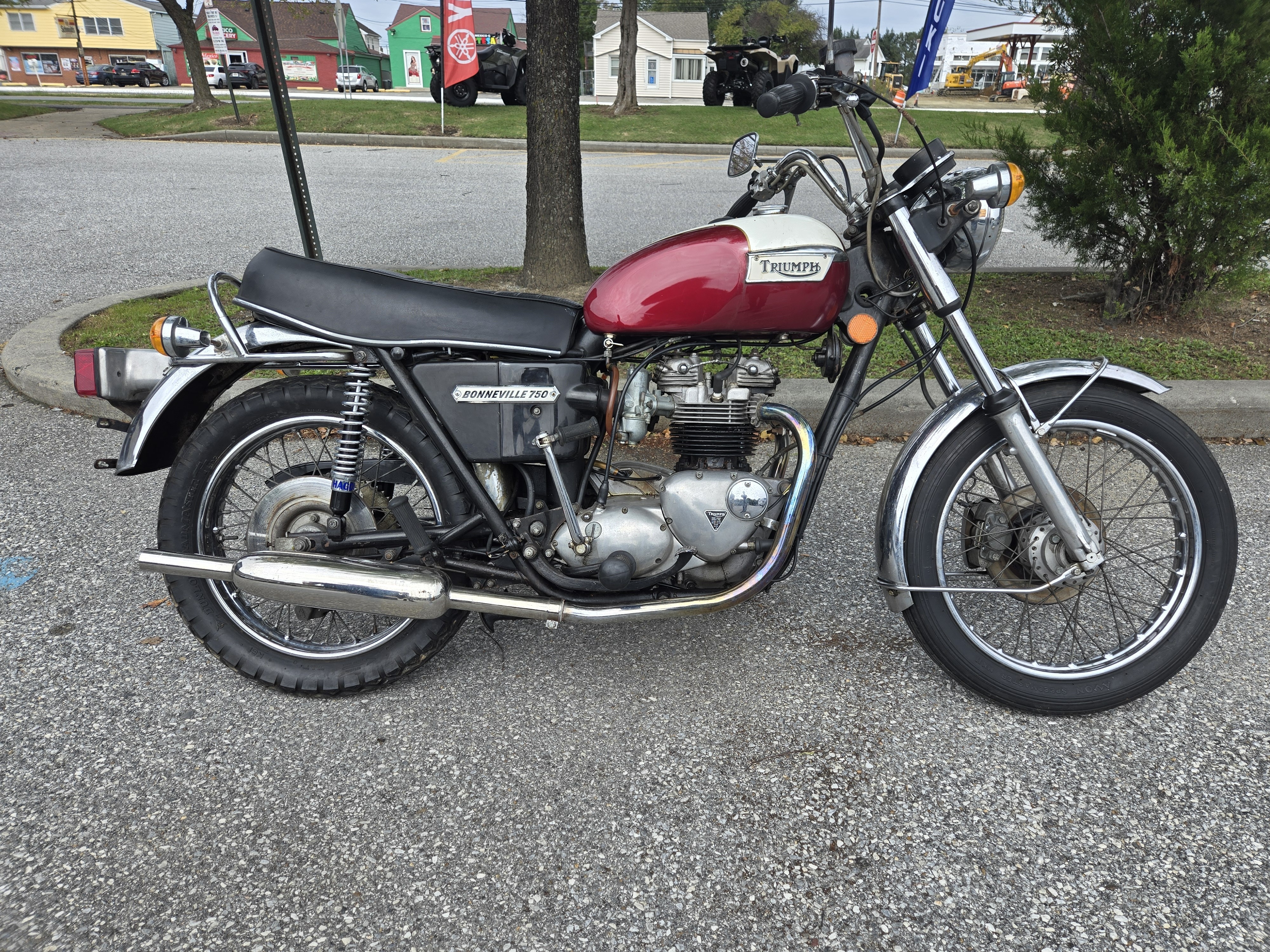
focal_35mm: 23
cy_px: 476
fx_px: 844
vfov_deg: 58.9
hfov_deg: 73.9
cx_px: 635
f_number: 1.8
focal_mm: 5.4
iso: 25
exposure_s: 1/1142
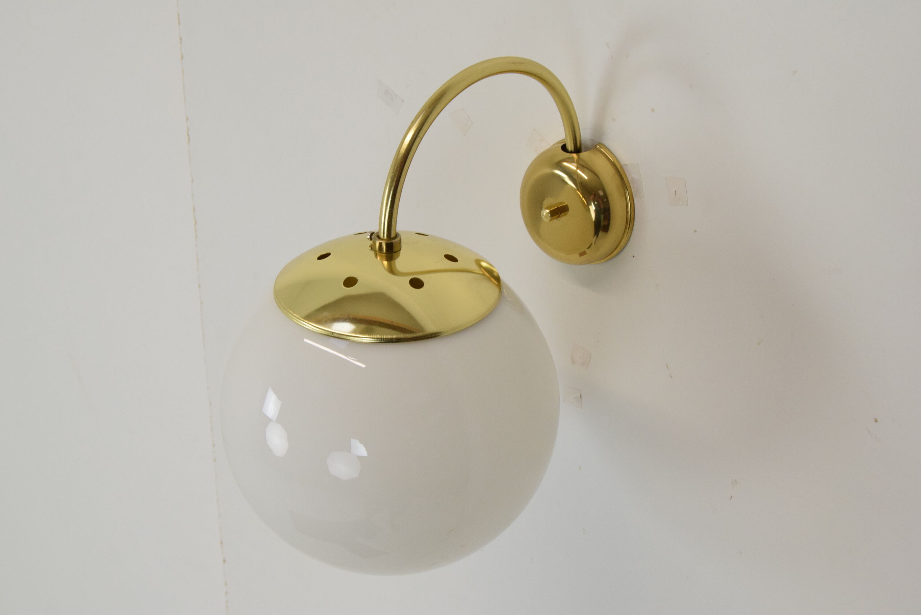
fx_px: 1306
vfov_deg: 26.5
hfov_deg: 38.9
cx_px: 460
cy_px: 308
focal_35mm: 51
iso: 1600
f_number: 8
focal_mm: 34
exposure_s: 1/250
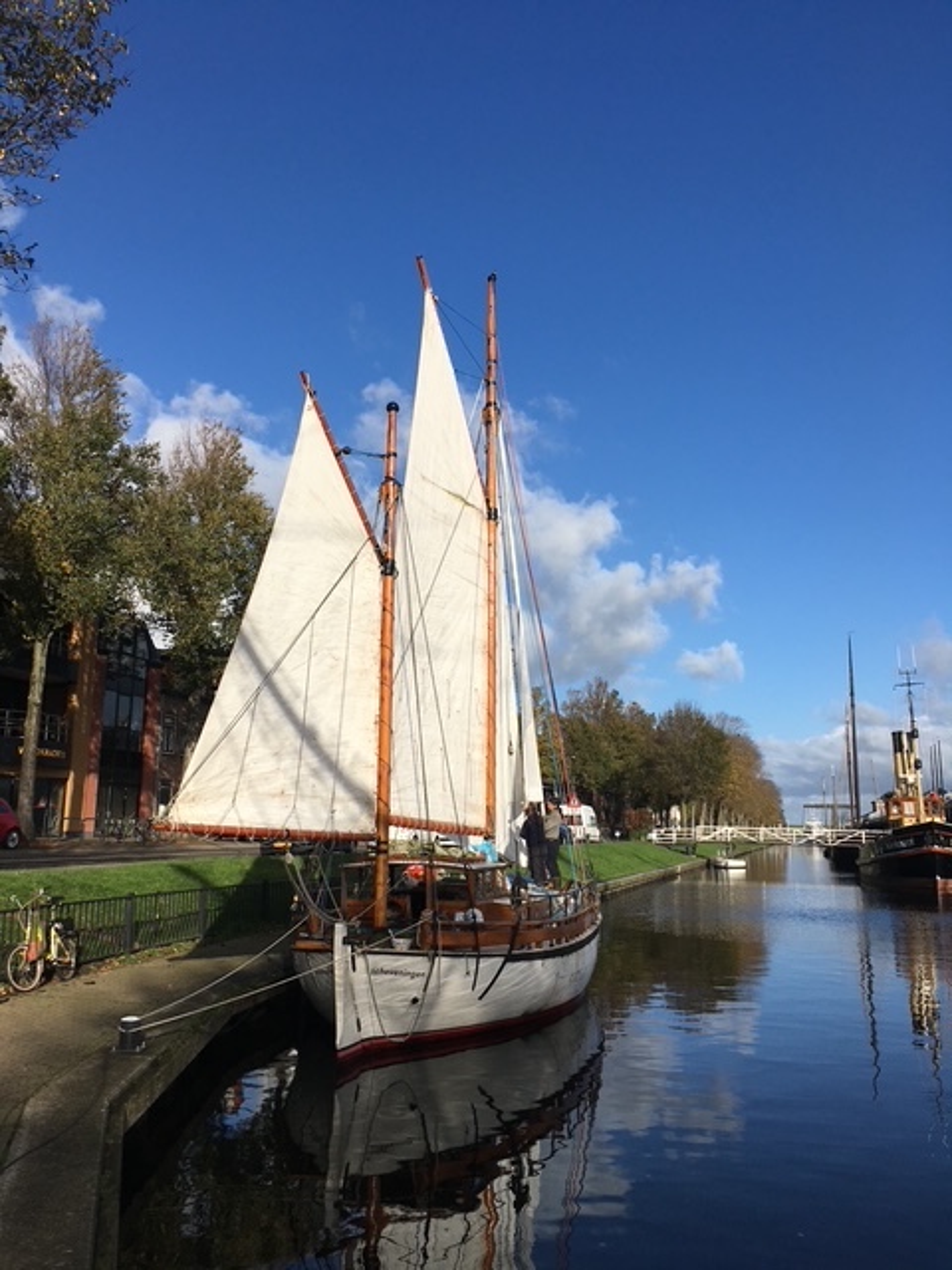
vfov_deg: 61.7
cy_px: 635
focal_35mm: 29
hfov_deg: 48.2
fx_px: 1063
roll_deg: +0.2
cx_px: 476
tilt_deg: +11.1
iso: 25
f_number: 2.2
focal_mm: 4.15
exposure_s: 1/2653
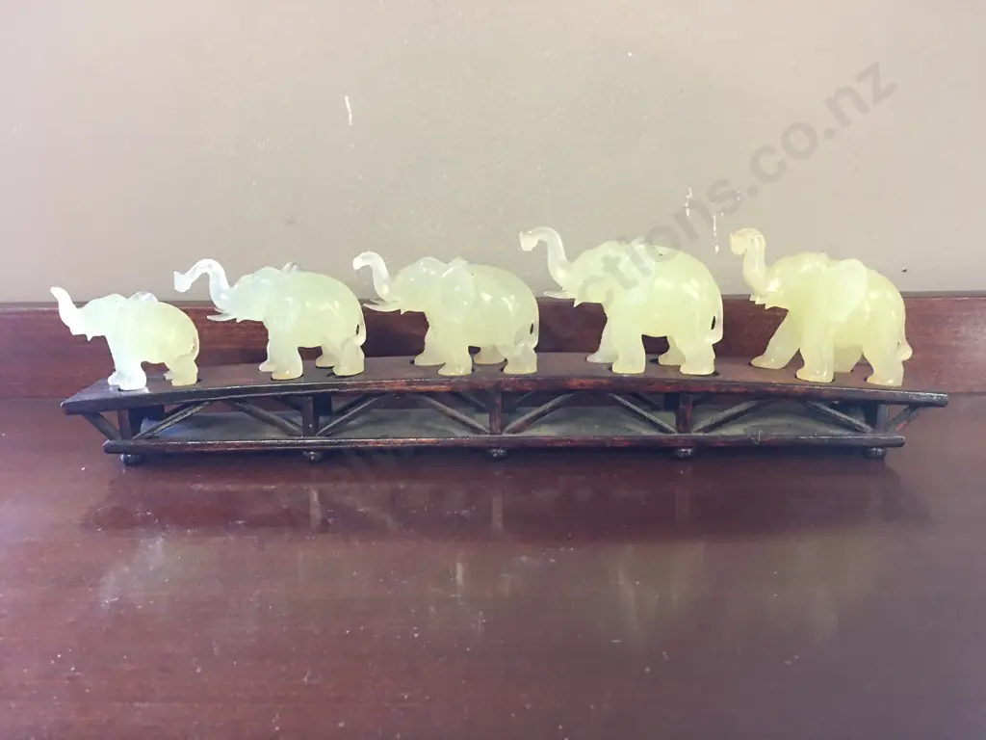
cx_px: 493
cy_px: 370
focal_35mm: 29
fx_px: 826
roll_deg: -0.4
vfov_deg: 48.2
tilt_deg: -12.3
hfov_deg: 61.7
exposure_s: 1/10
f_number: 2.2
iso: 80
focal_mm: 4.15
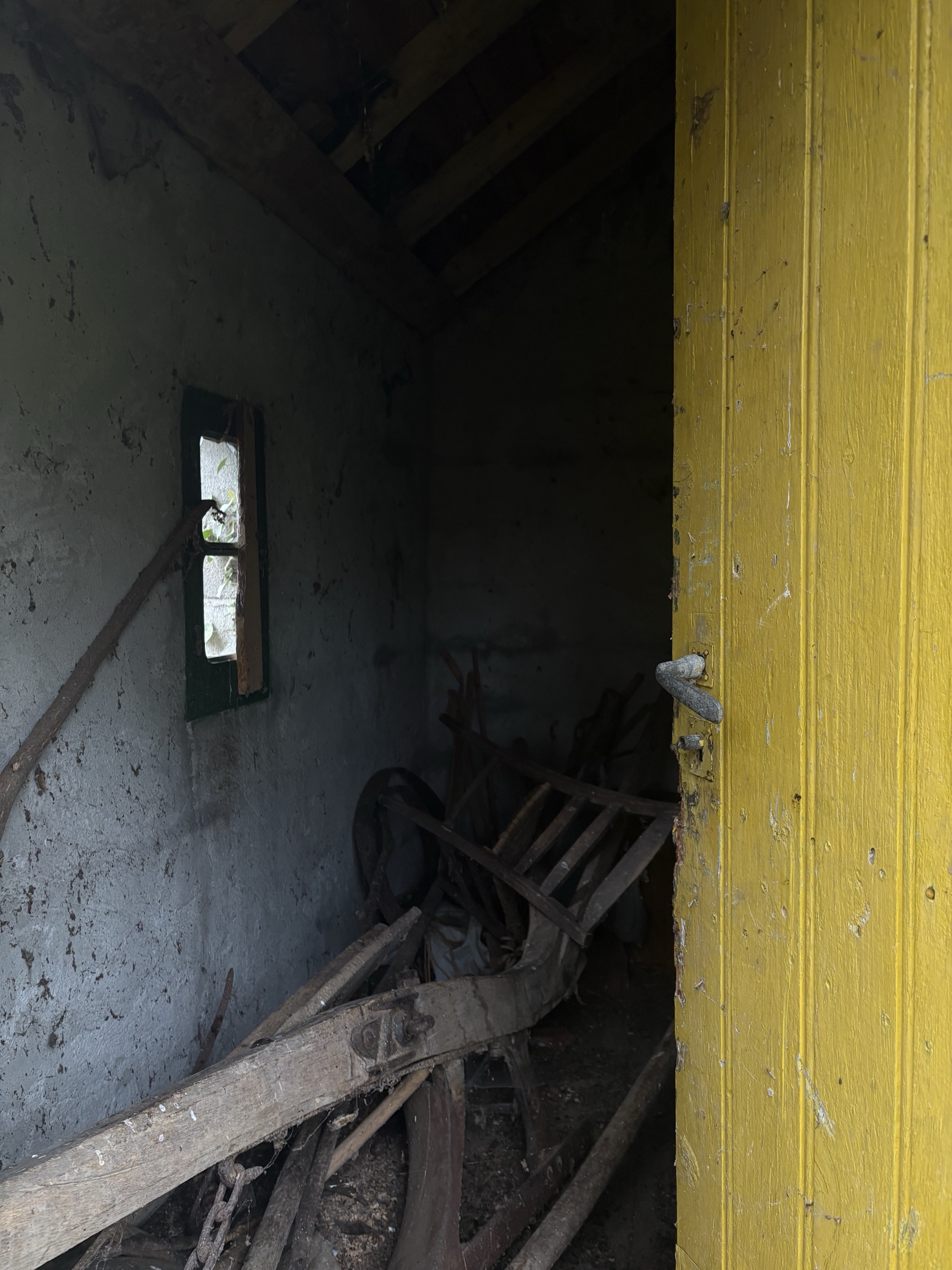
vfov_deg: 67.3
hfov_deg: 53.1
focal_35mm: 26
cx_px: 476
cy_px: 635
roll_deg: +0.3
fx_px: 953
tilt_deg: -3.3
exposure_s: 1/72
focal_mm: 5.96
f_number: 1.6
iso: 125
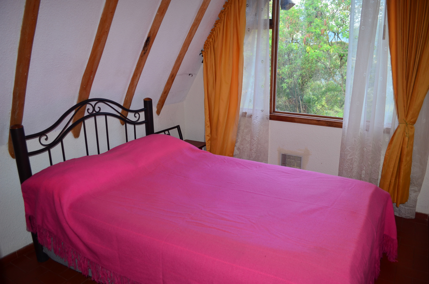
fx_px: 321
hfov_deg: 67.5
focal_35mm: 27
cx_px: 214
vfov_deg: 47.7
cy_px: 142
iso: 320
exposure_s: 1/160
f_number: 3.5
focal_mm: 18
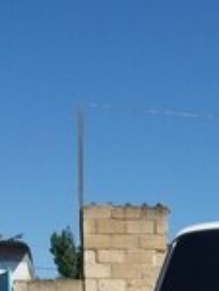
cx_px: 287
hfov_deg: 15.8
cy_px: 450
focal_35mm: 89
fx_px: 749
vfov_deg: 19.0
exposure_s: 1/1700
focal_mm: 3.7
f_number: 1.9
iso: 40
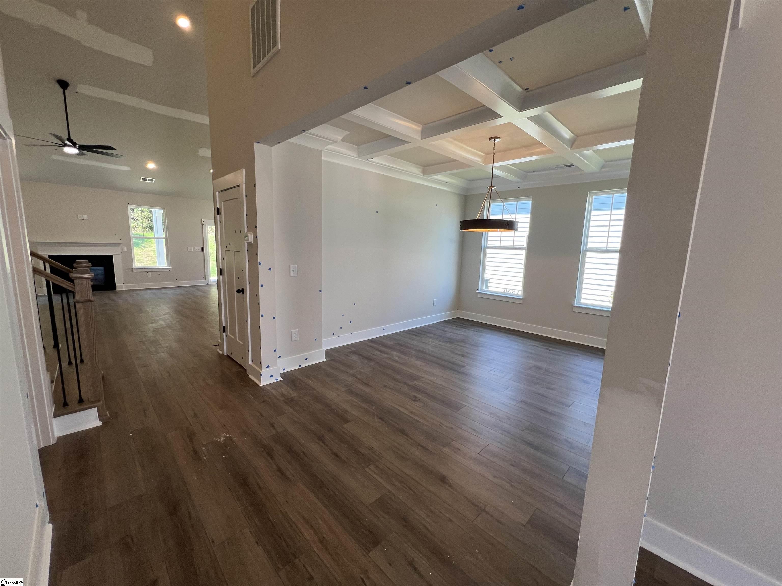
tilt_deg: -8.7
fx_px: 294
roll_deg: -1.2
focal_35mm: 13
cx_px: 391
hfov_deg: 106.2
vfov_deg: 89.9
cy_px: 293
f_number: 1.8
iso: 80
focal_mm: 1.57
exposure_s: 1/120
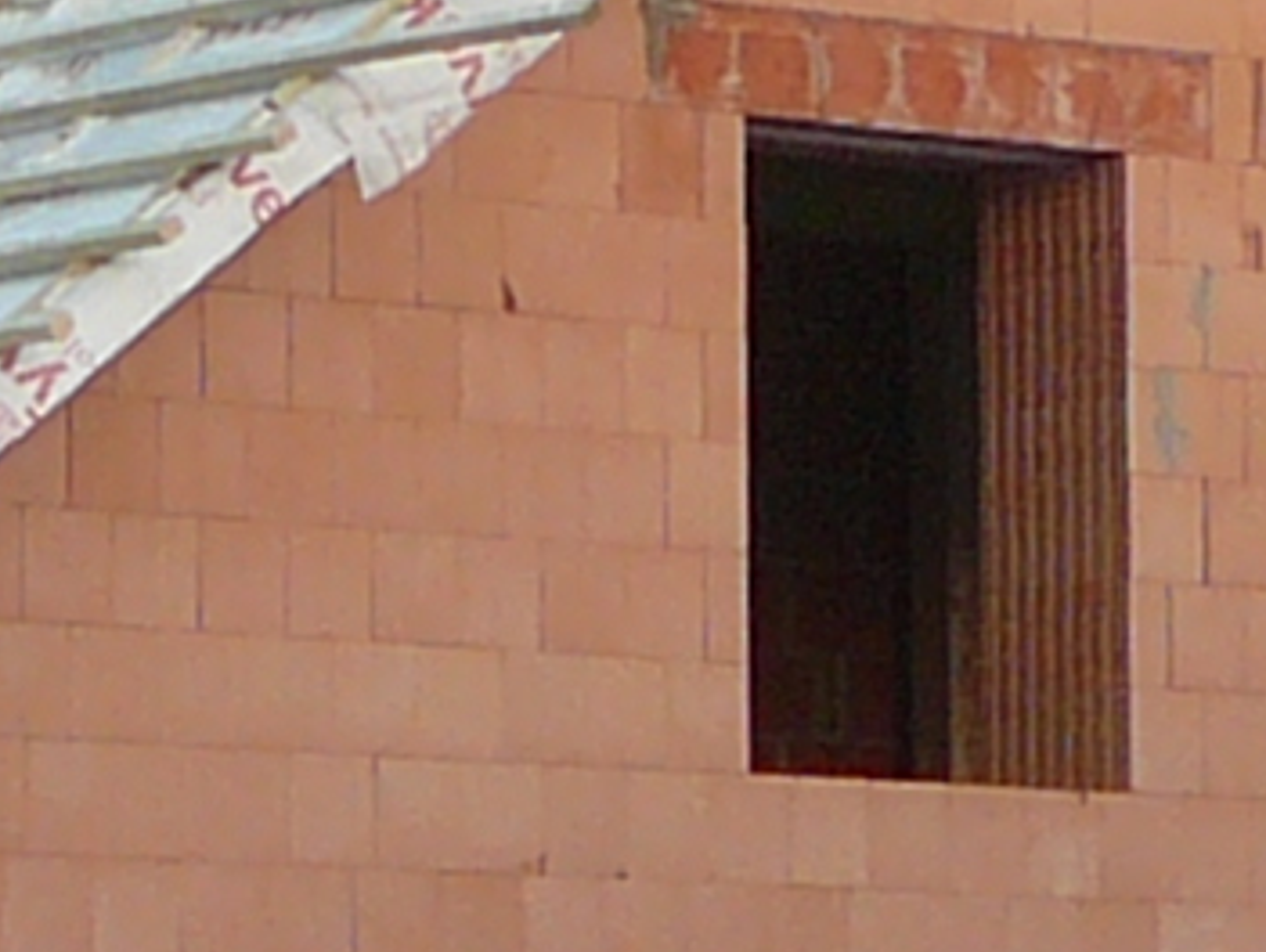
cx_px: -992
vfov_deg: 5.8
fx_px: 9336
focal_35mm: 255
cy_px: 1435
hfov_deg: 7.5
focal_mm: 5.2
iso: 80
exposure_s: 1/125
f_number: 2.8
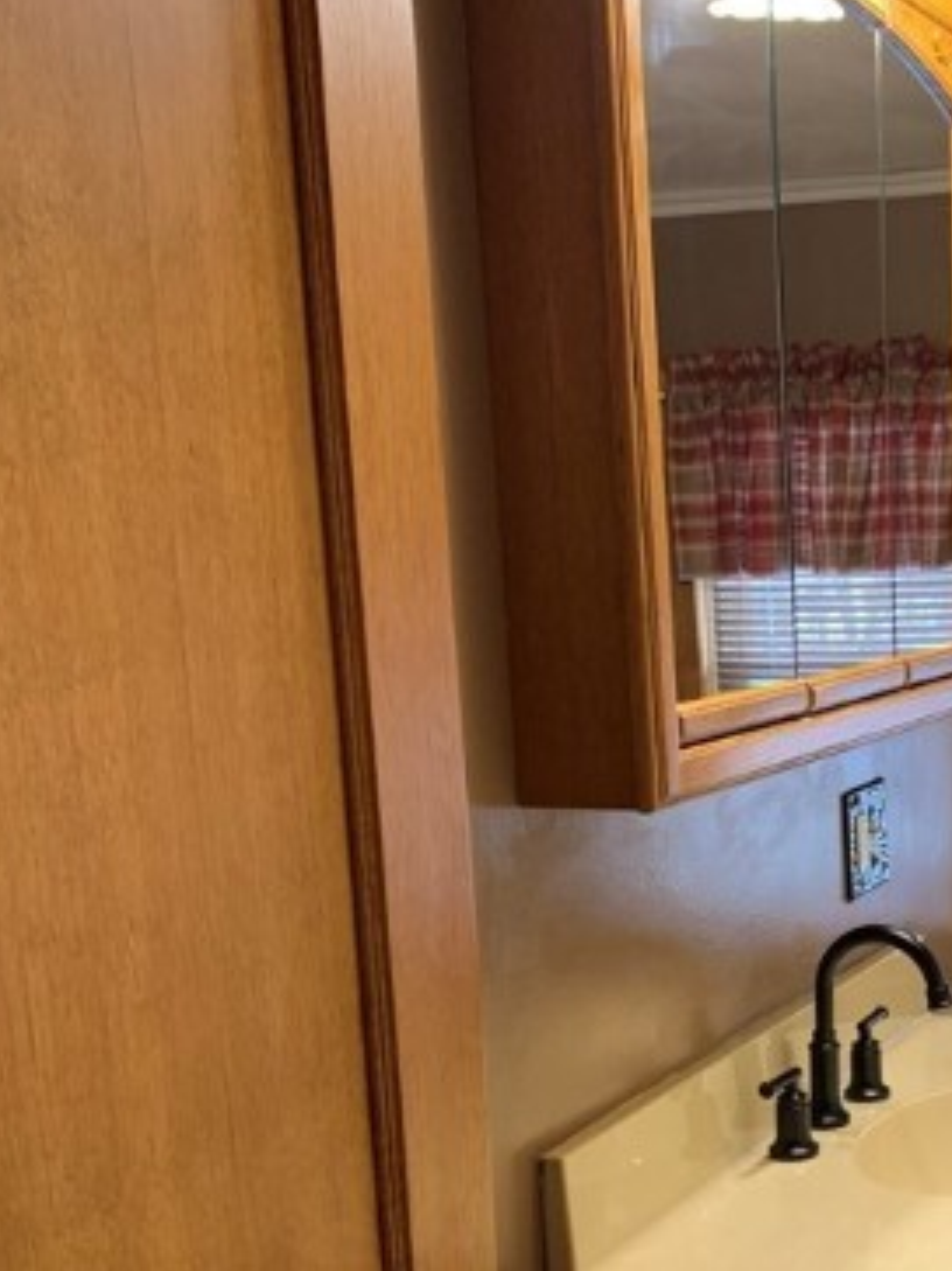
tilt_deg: -10.2
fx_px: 2018
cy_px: 886
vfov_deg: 34.5
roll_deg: +0.4
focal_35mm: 55
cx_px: 959
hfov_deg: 25.2
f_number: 1.8
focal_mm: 4.25
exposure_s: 1/60
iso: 125
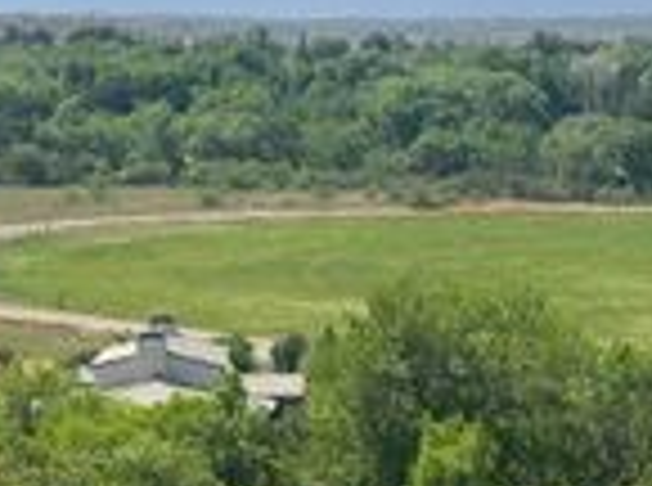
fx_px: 3119
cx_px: 139
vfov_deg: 8.9
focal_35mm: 166
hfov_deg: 11.9
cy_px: 241
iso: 64
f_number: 1.78
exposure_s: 1/4184
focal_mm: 6.86
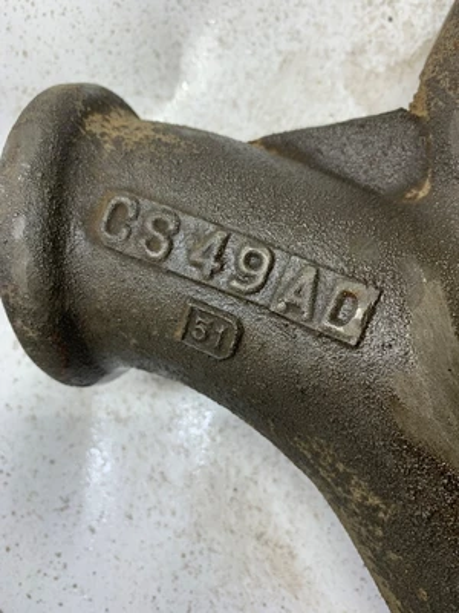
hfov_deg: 53.1
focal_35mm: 26
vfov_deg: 67.3
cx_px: 230
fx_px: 460
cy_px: 306
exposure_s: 1/121
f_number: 1.8
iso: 40
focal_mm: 4.25
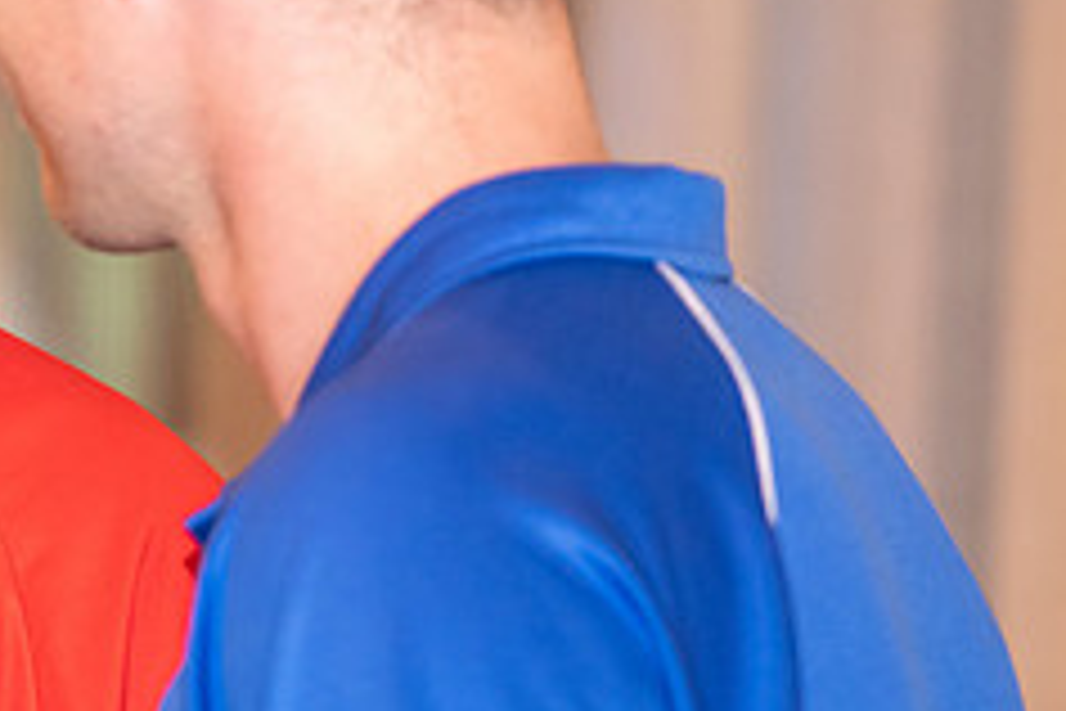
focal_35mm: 838
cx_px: -329
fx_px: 24812
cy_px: -76
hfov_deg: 2.5
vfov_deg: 1.6
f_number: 2.8
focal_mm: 200
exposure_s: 1/60
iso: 1000
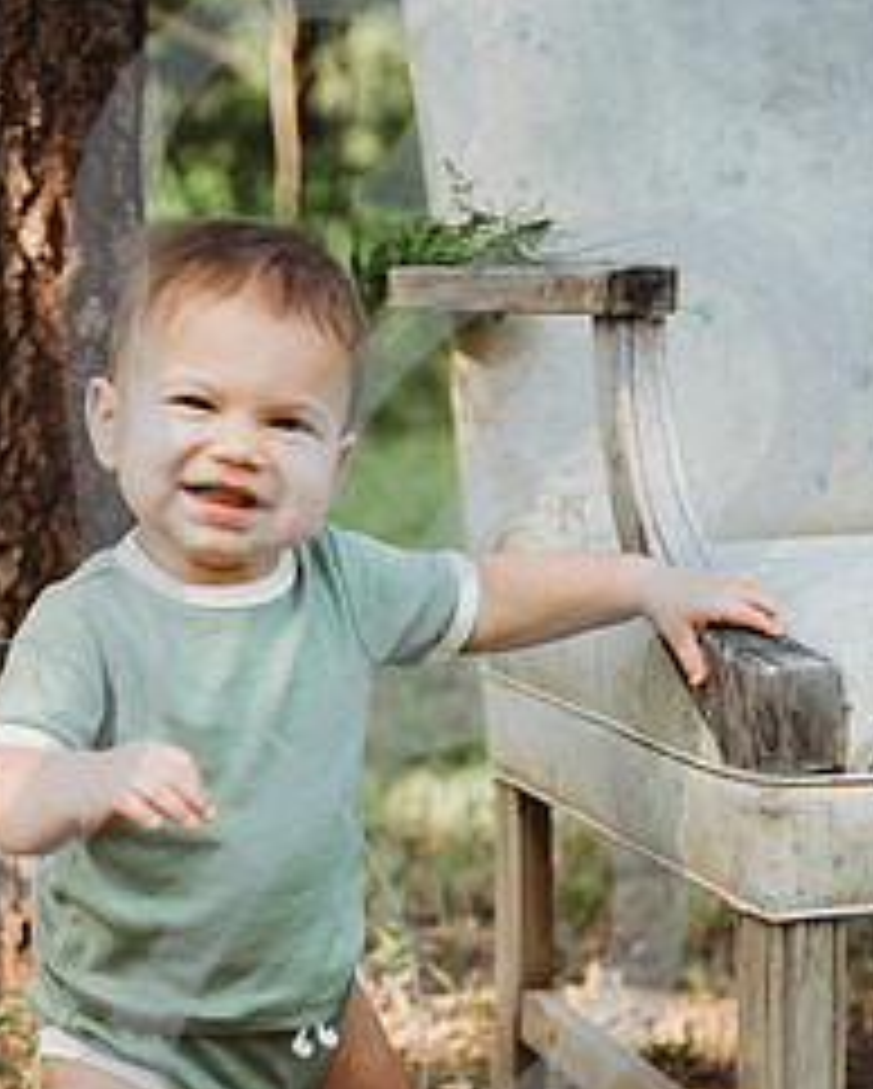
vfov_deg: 19.9
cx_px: 212
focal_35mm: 96
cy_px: 716
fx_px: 3097
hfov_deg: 16.0
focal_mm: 55
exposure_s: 1/250
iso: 100
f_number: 2.8
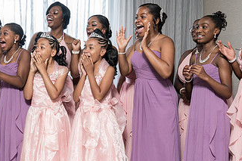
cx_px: 96
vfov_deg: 25.4
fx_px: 356
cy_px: 99
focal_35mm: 53
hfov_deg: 37.4
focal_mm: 27
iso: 640
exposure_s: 1/200
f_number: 4
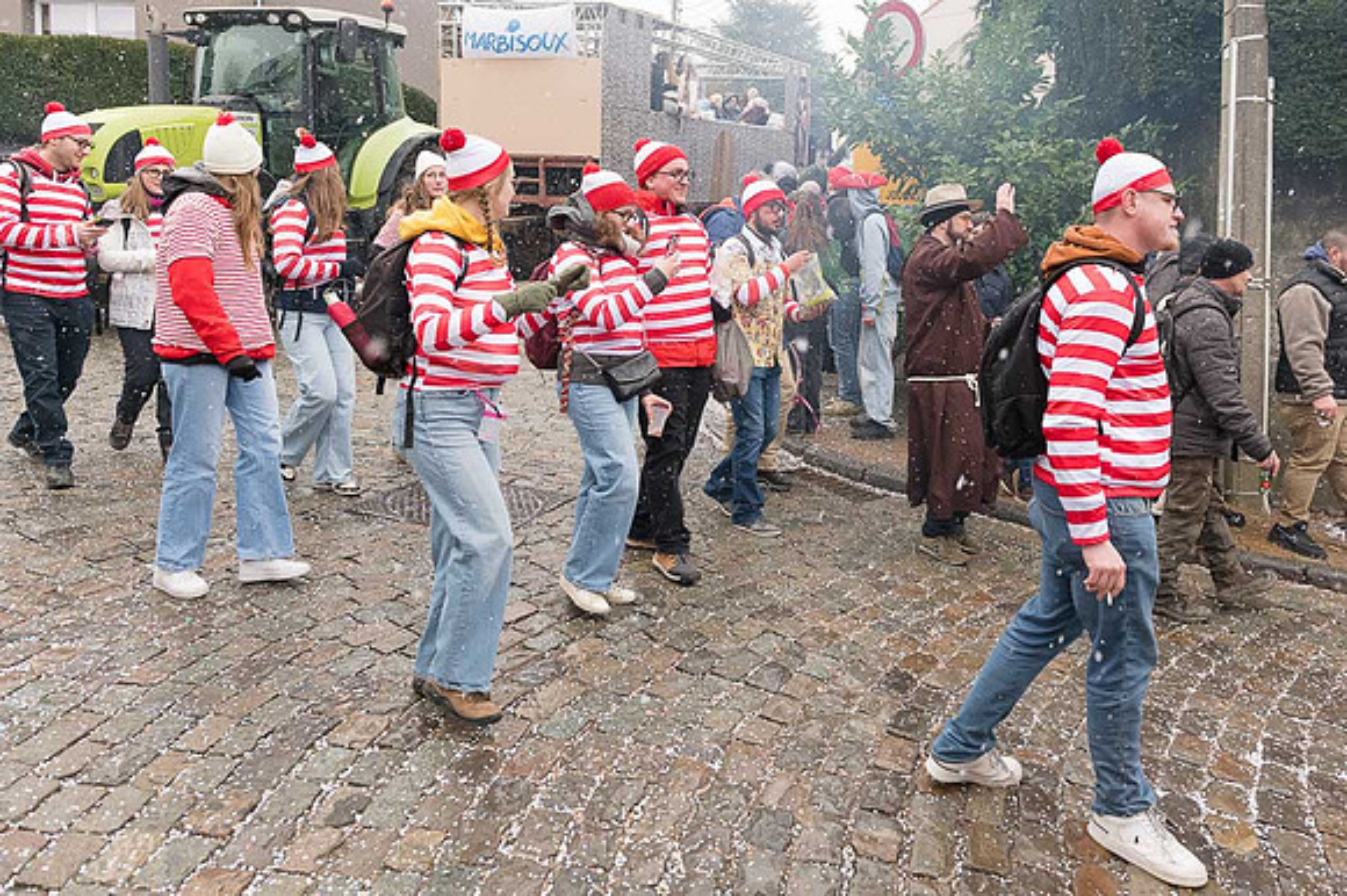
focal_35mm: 28
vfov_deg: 46.6
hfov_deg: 65.7
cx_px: 778
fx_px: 1036
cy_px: 379
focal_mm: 24
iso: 1600
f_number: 5.6
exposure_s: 1/250
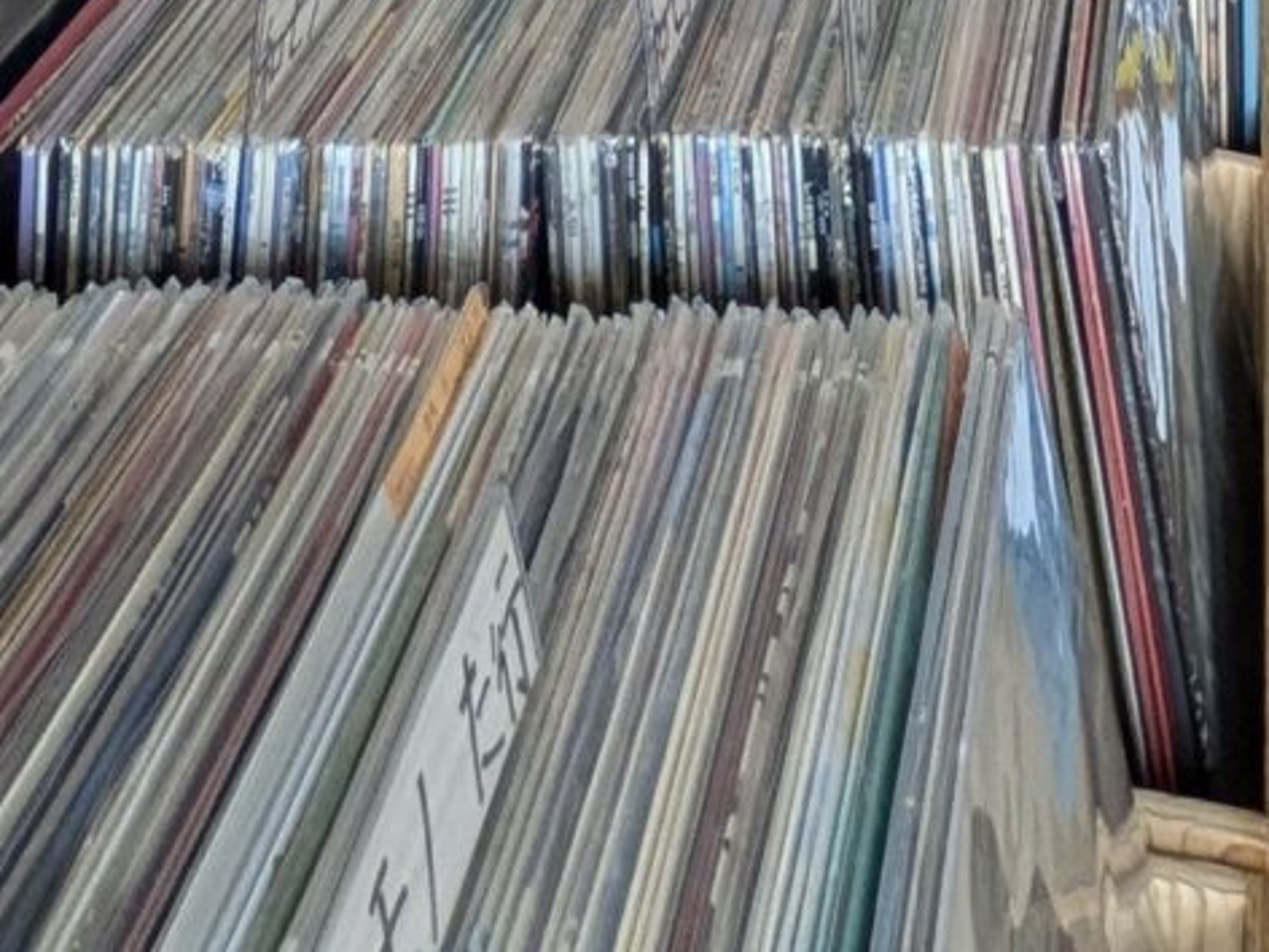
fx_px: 2786
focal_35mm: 76
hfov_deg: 24.5
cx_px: 1272
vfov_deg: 14.2
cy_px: -1242
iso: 53
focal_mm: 1.85
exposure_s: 1/48.5
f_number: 2.2
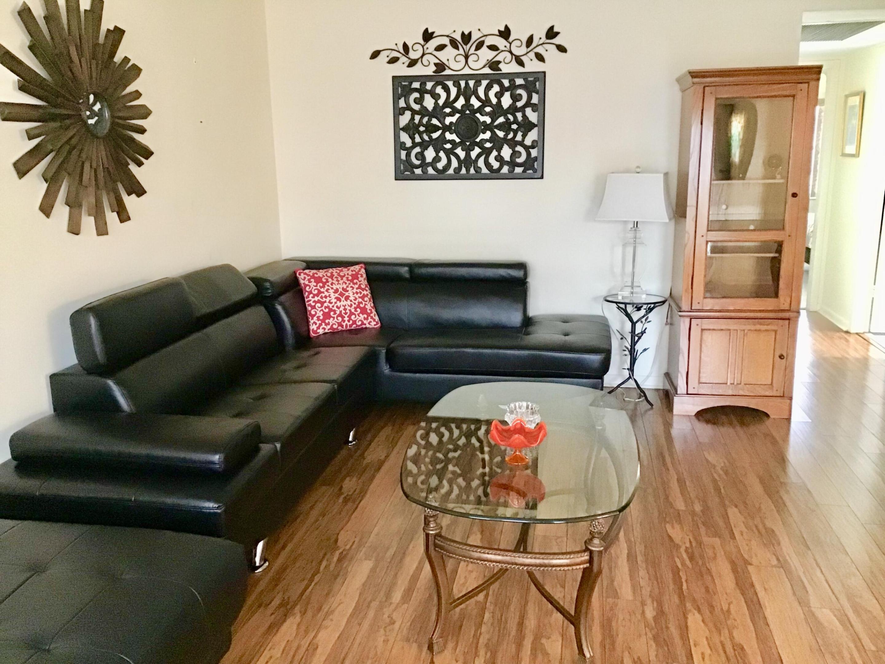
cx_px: 442
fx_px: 793
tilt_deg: -12.1
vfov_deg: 45.4
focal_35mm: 31
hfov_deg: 58.4
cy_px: 332
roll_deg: +1.2
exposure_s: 1/15
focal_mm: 3.3
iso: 320
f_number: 2.4
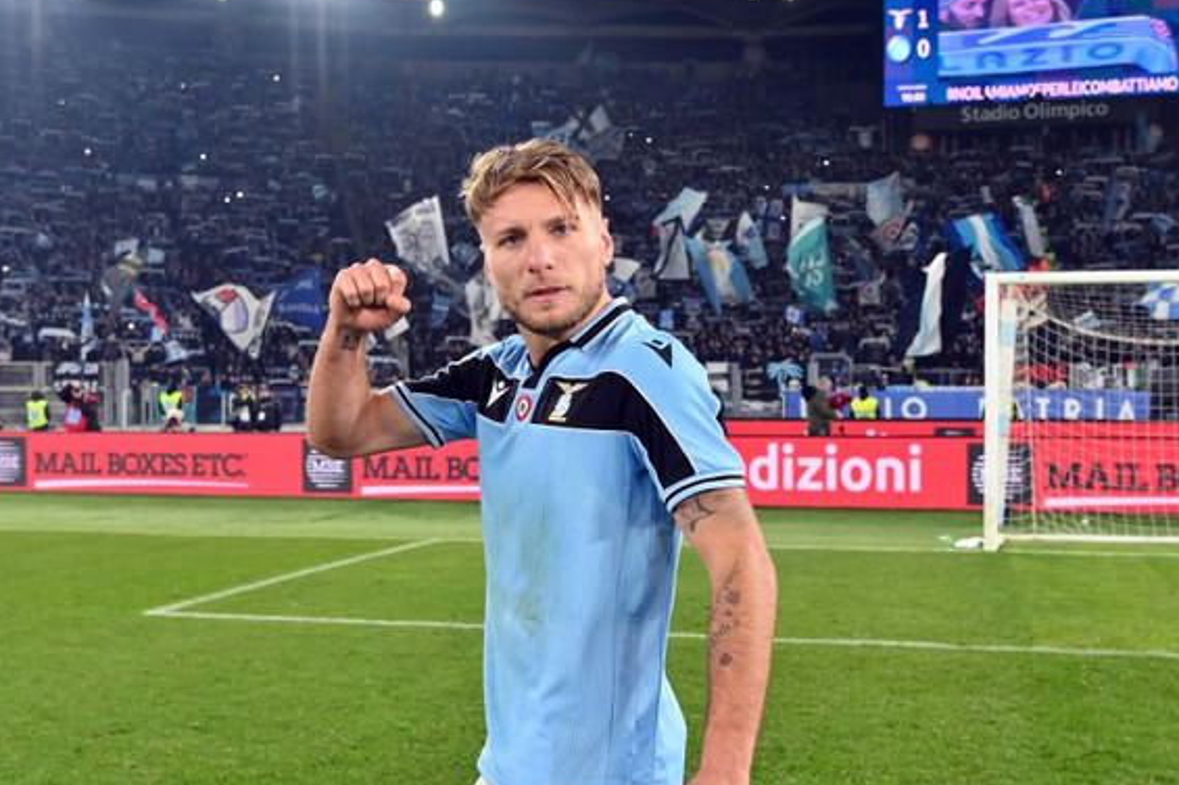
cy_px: 457
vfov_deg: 38.7
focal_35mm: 34
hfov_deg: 55.4
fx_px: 1113
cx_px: 716
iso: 2000
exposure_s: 1/800
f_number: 4.5
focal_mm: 24
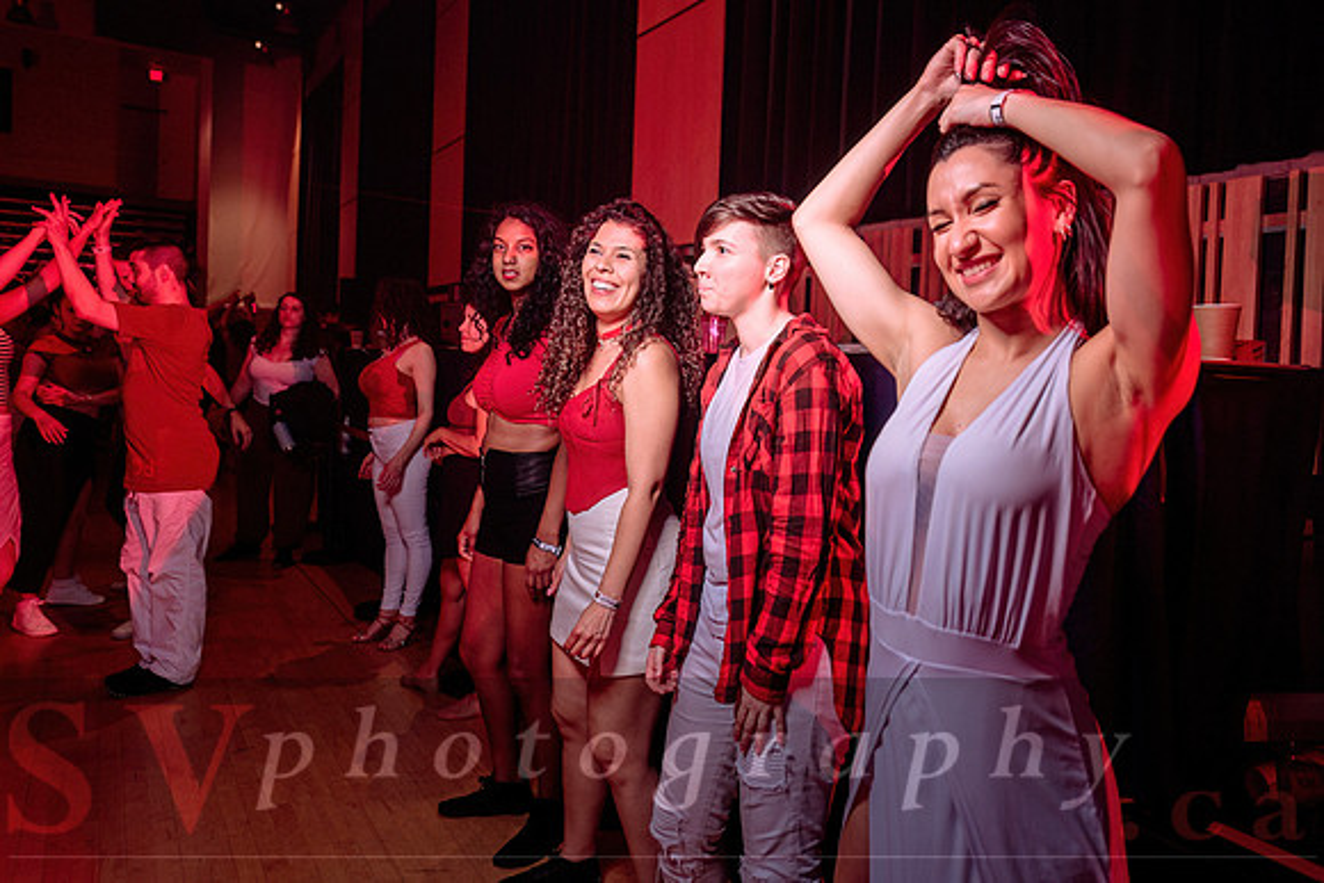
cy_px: 391
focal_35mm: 27
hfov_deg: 67.6
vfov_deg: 48.2
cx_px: 738
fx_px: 984
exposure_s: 1/60
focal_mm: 24
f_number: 2.8
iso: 800
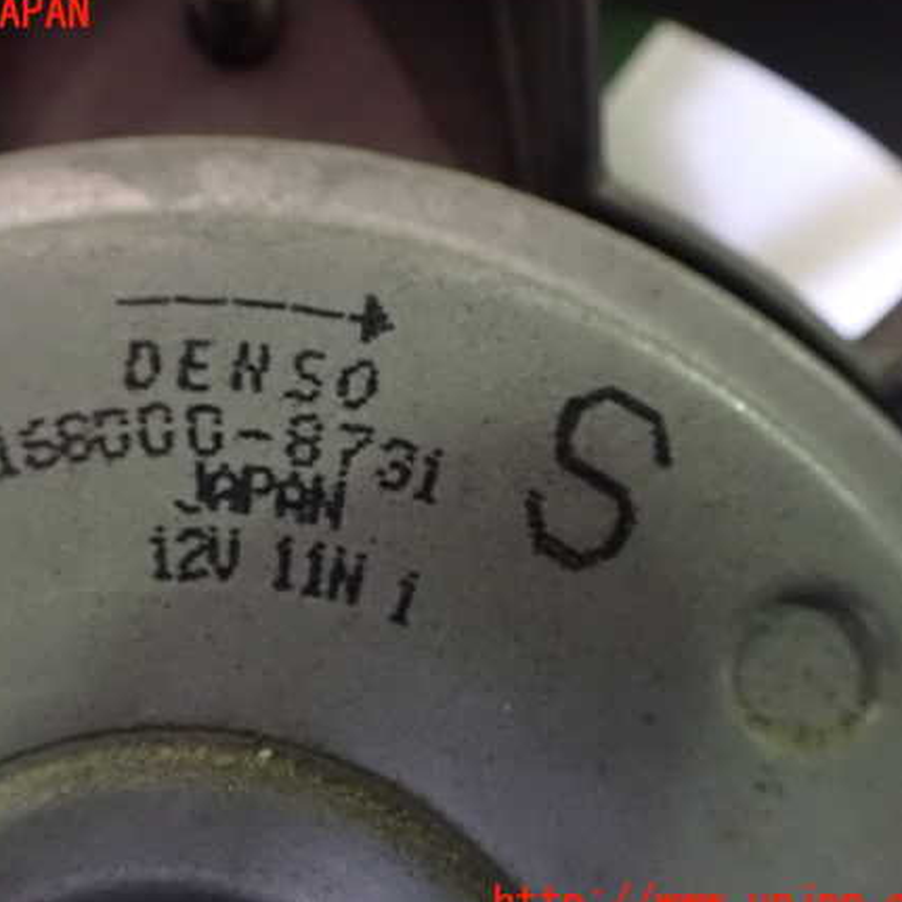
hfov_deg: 44.6
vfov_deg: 44.9
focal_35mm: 37
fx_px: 1091
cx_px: 338
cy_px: 459
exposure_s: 1/25
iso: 1600
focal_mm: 5.4
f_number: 2.3
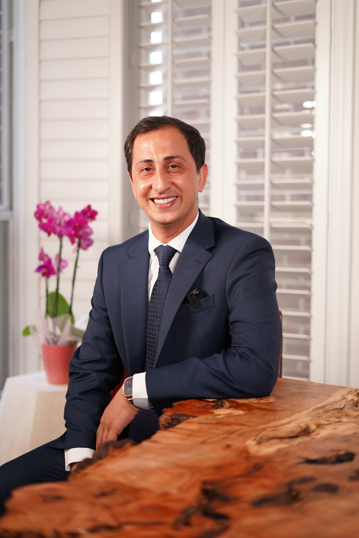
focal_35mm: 50
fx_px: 748
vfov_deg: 39.6
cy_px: 269
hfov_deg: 27.0
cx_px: 180
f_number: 1.8
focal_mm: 50
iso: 320
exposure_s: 1/100
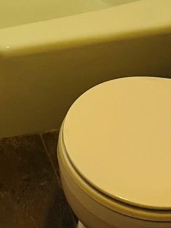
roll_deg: -1.0
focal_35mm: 88
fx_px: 580
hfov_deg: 16.3
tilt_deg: -27.3
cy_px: -126
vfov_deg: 19.2
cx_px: -14
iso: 200
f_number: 1.6
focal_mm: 5.1
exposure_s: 1/60
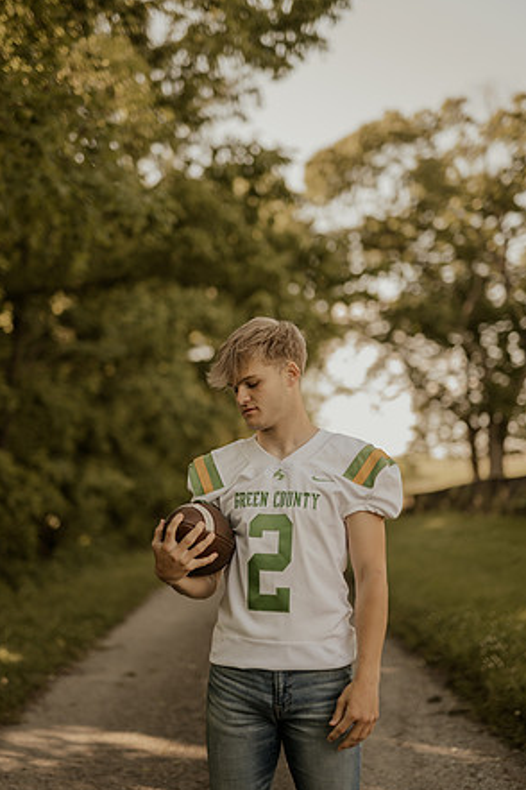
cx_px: 263
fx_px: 1118
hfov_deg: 26.5
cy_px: 398
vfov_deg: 38.9
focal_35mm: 51
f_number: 1.8
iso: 100
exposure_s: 1/640
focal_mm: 50
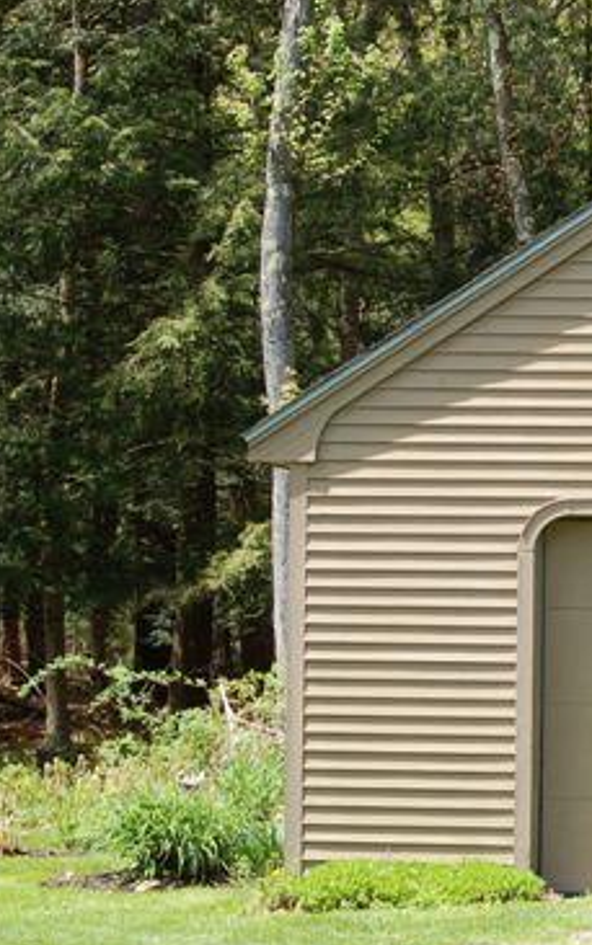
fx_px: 3276
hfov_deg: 10.2
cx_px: 724
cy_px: 423
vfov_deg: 16.4
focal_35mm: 127
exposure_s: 1/200
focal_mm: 38
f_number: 7.1
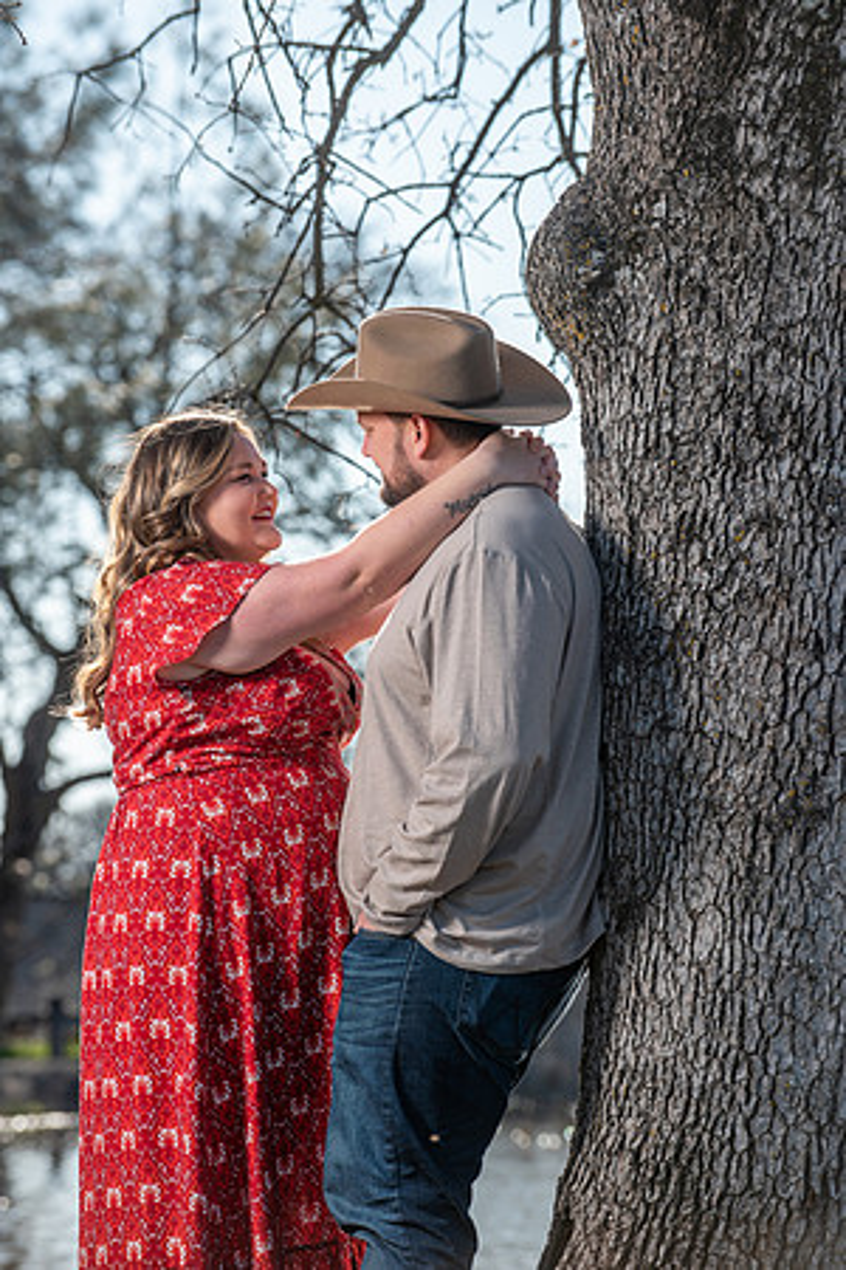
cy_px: 635
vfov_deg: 10.3
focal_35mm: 200
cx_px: 423
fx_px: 7049
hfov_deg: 6.9
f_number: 6.3
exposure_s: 1/250
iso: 50
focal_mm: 200
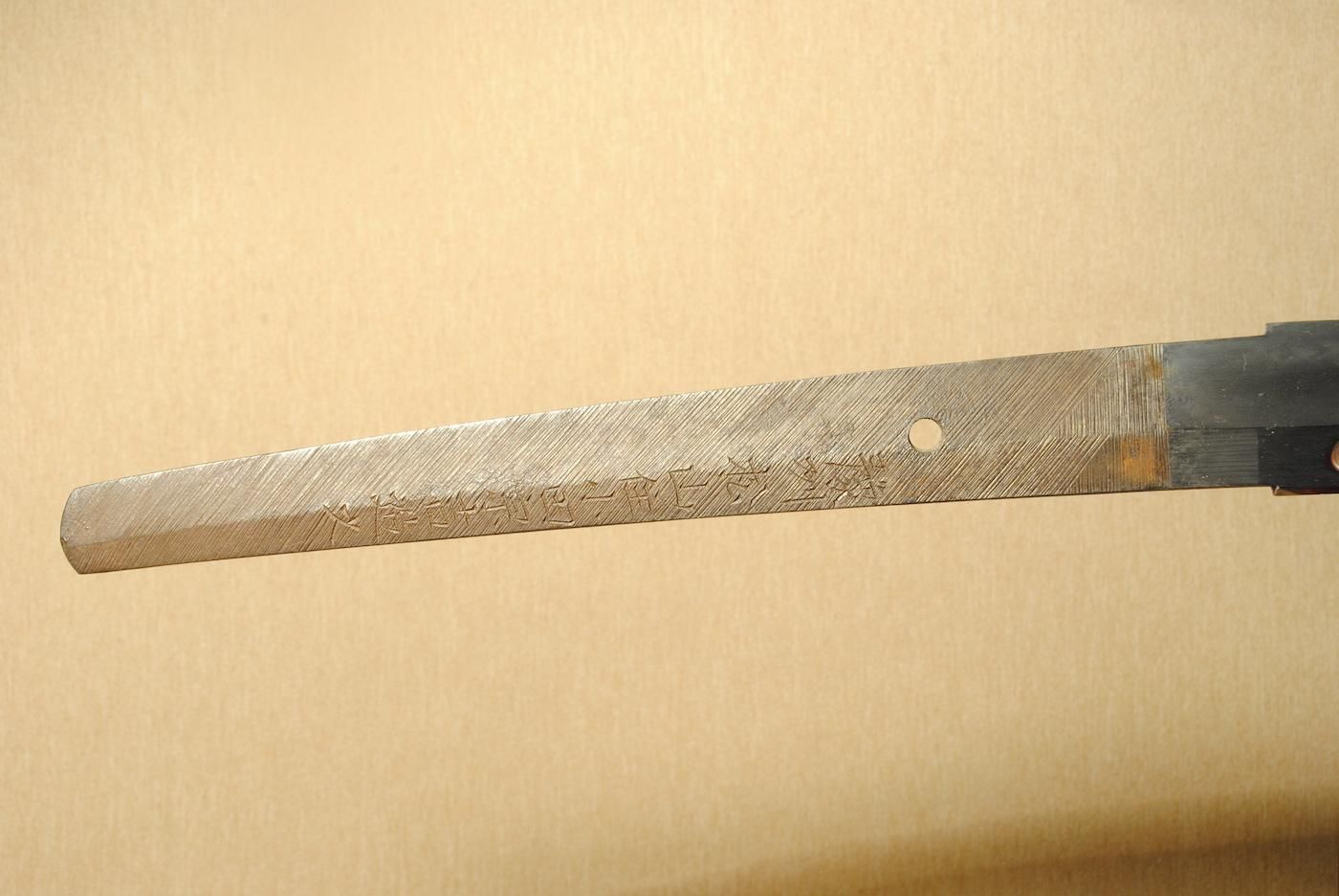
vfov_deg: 23.8
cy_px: 448
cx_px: 670
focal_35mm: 57
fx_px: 2122
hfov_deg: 35.0
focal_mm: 38
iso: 400
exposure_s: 1/2
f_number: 11
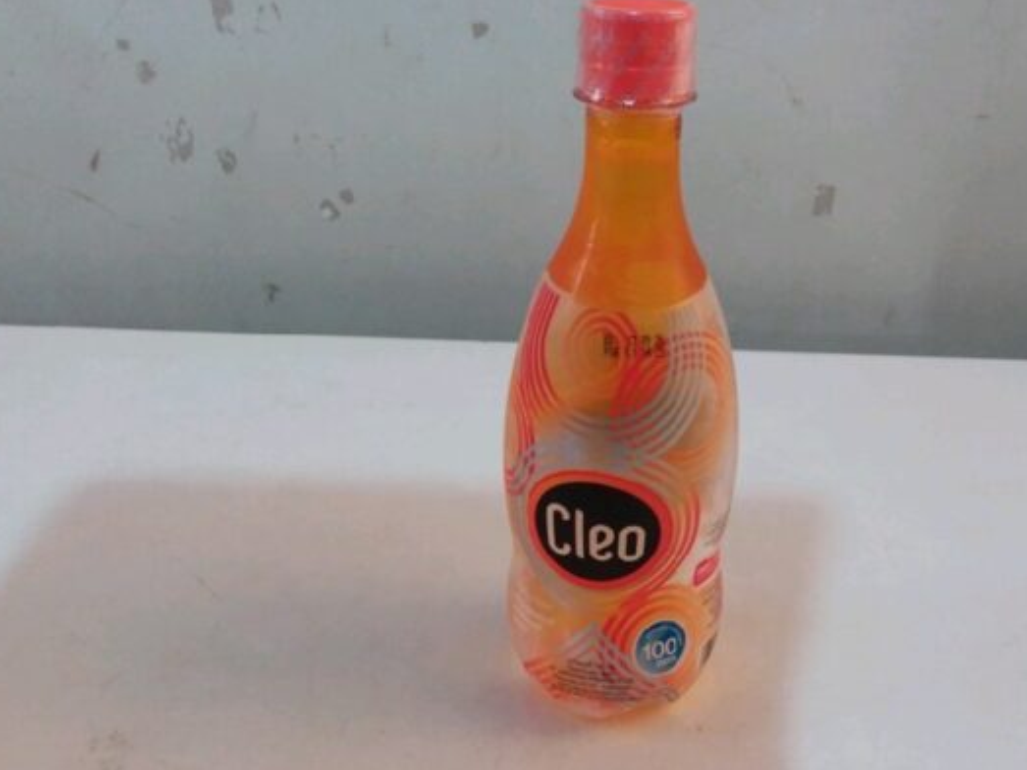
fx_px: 920
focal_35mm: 31
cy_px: 371
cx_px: 566
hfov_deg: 58.2
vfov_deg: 45.4
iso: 82
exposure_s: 1/17
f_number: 1.9
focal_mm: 2.91
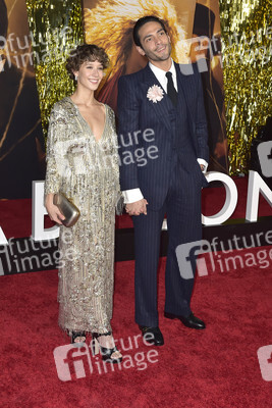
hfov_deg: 27.0
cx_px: 136
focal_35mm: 50
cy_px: 204
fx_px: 566
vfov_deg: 39.6
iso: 1000
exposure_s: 1/250
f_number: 6.3
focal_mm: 50
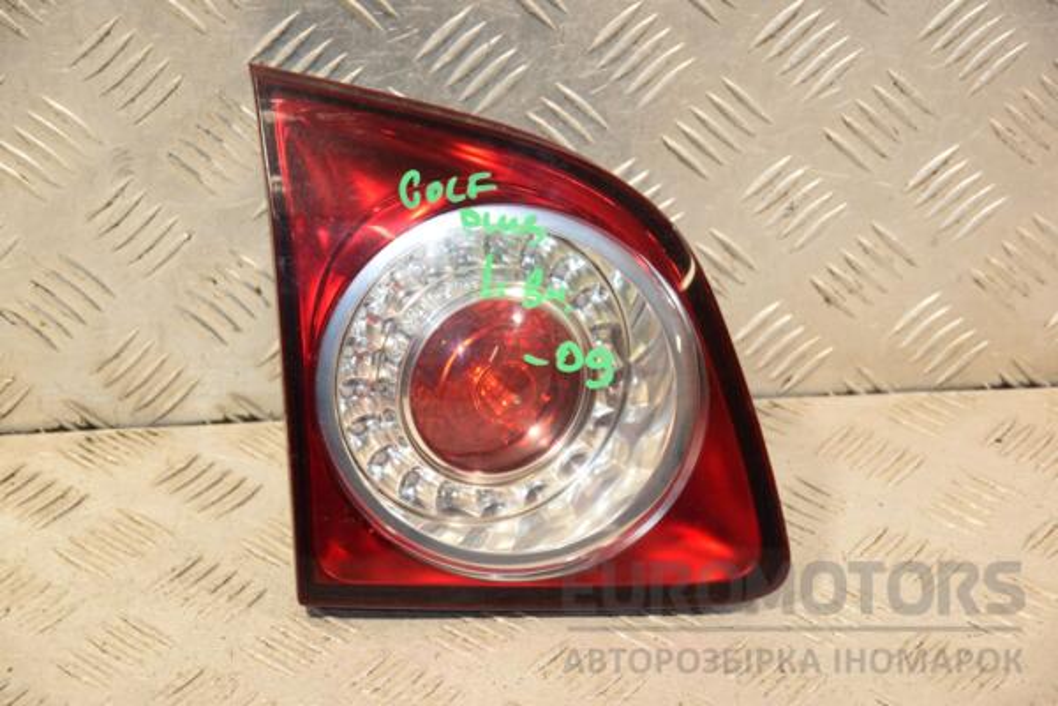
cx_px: 529
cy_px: 353
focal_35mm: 99
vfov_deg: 13.8
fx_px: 2909
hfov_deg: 20.6
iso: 800
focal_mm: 66
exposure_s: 1/200
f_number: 5.3
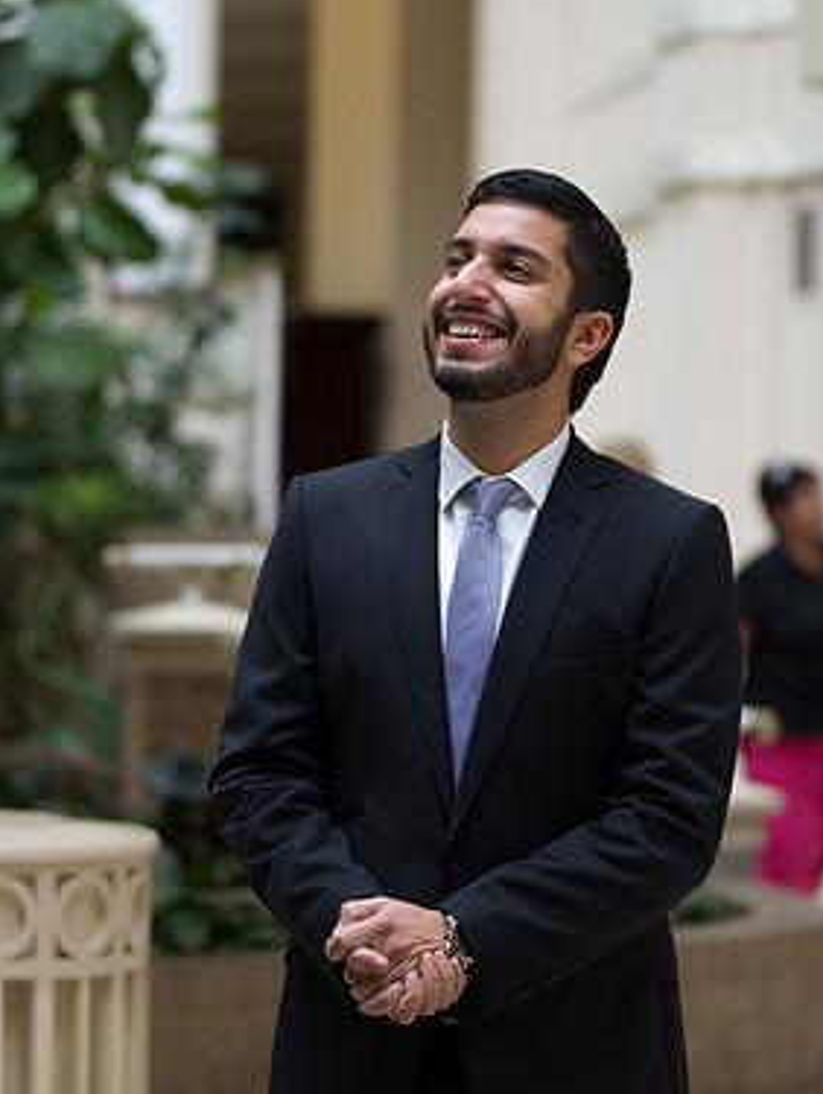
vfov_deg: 12.3
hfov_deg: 9.3
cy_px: 446
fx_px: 5063
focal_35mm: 160
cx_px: 428
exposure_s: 1/160
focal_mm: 92.5
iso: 250
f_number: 2.8
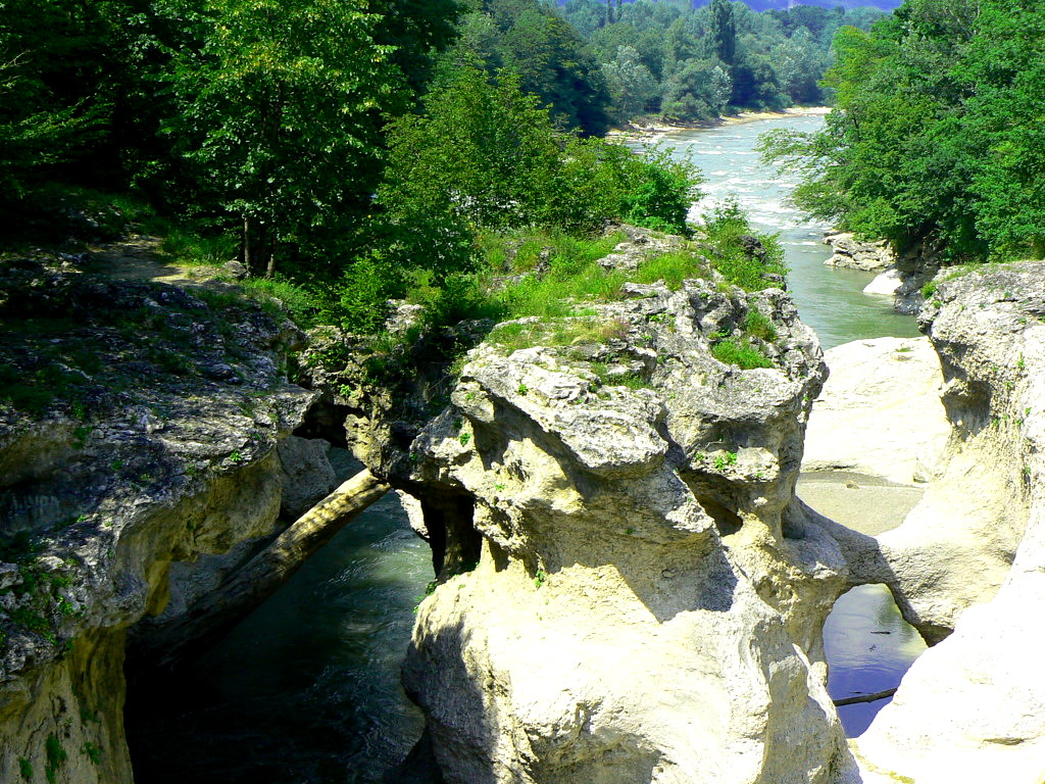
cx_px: 522
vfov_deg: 21.6
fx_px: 2053
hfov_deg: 28.6
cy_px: 392
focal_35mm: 68
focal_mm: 11.4
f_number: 5.6
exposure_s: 1/400
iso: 80
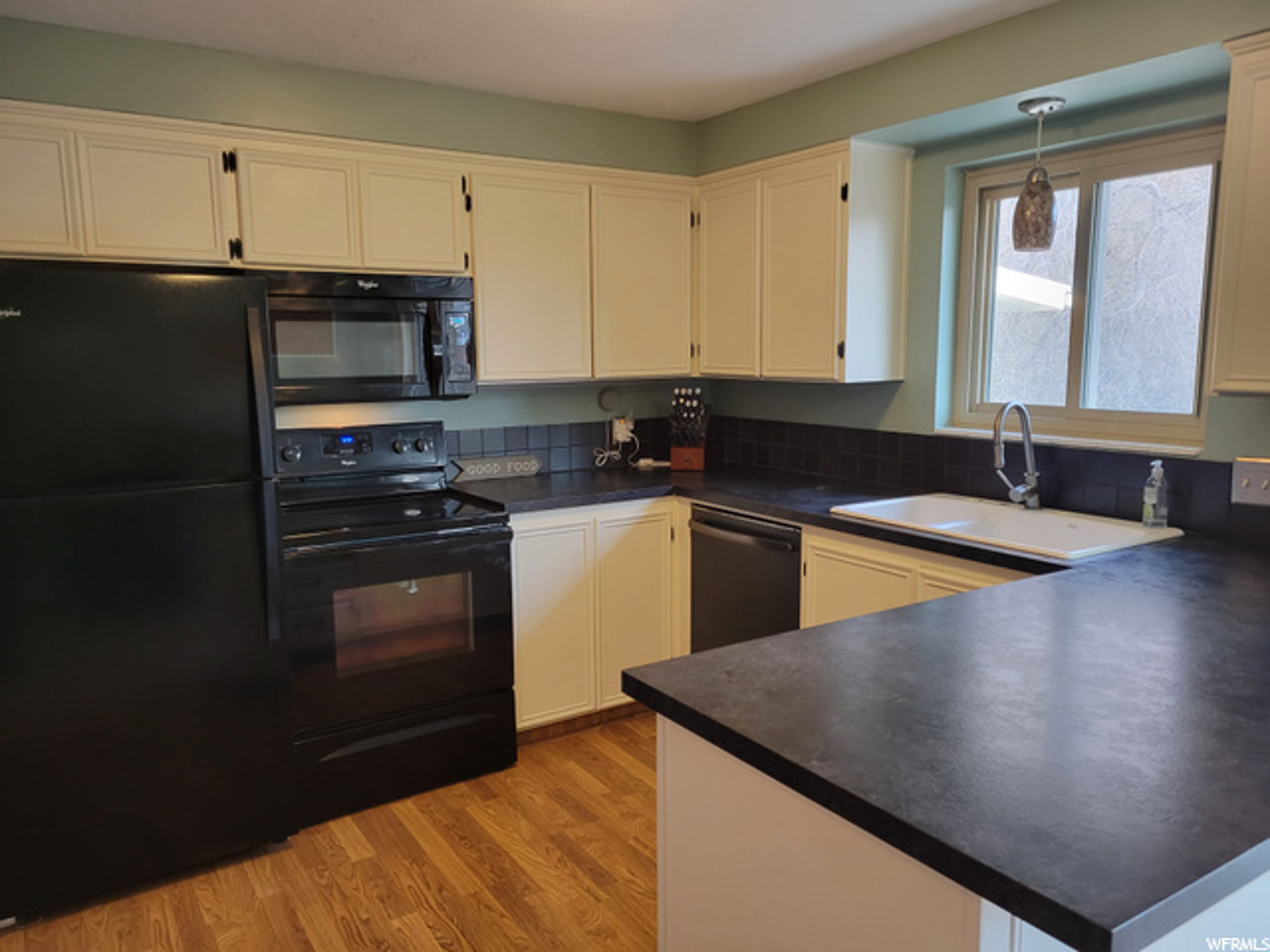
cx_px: 635
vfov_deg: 53.1
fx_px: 954
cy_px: 476
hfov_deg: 67.3
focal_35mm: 26
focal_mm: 5.4
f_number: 1.8
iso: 320
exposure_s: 1/40
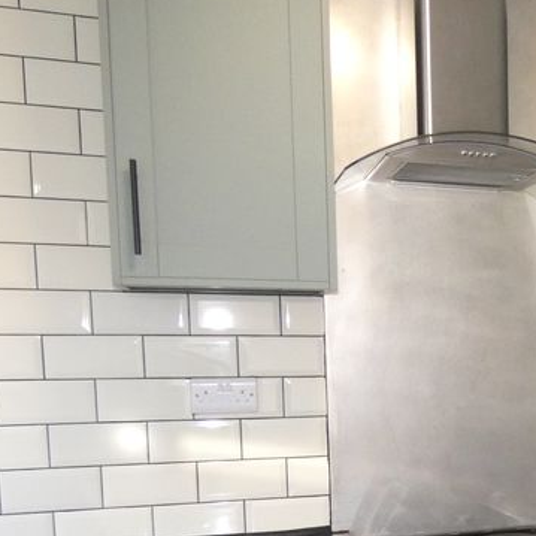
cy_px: 443
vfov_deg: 31.2
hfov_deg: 27.3
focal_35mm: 53
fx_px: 928
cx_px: 684
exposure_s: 1/60
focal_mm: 3.8
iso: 500
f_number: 2.9
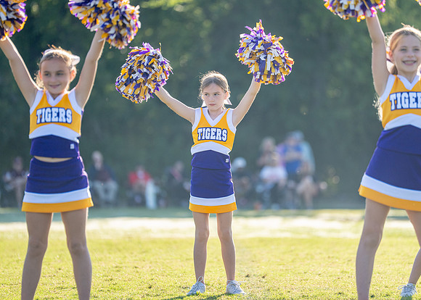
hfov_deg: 9.3
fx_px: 2584
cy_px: 145
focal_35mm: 216
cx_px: 231
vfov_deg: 6.7
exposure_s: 1/2000
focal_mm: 194
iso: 400
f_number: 2.8
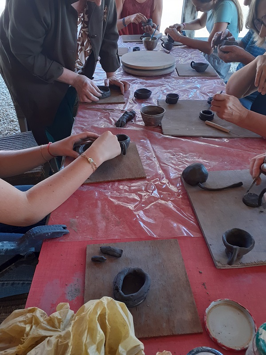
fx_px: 277
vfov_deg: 65.3
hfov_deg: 51.4
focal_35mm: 27
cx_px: 133
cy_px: 178
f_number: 1.9
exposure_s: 1/100
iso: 80
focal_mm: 3.6
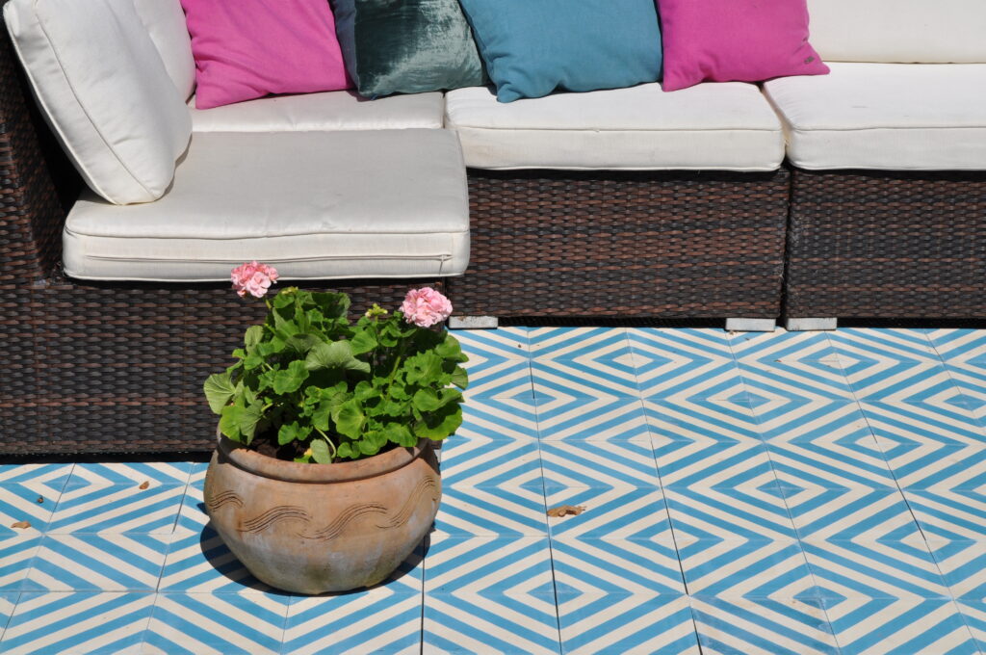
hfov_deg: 24.6
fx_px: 2257
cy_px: 328
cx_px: 493
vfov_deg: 16.5
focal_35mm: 82
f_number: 13
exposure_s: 1/640
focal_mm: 55
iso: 200
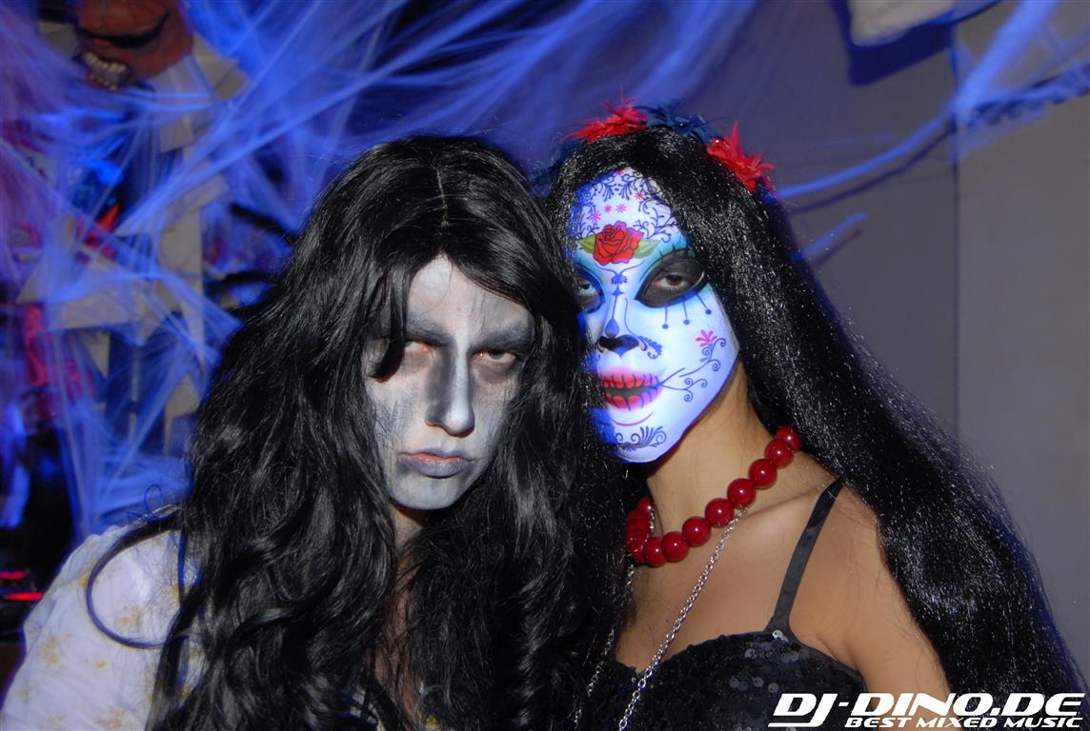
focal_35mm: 44
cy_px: 366
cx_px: 545
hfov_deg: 44.9
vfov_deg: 31.0
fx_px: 1320
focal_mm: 29
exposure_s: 1/2.5
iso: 400
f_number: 5.6
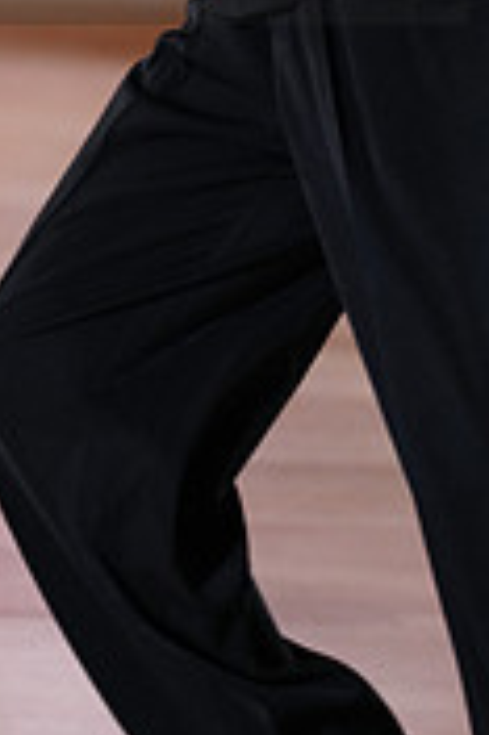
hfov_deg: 2.1
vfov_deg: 3.1
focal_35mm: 660
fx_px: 13473
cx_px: -107
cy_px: -113
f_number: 2.8
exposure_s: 1/400
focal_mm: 200
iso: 2500
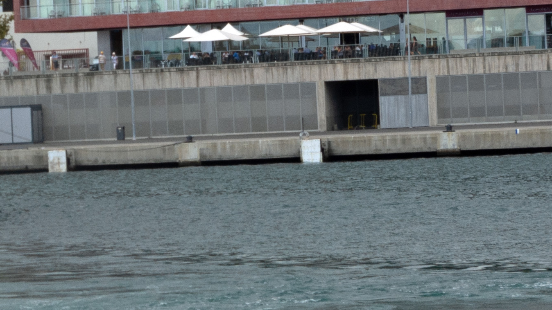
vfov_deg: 4.4
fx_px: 3996
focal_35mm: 273
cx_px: -136
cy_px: 147
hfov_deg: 7.8
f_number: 13
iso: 200
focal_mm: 55
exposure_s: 1/200
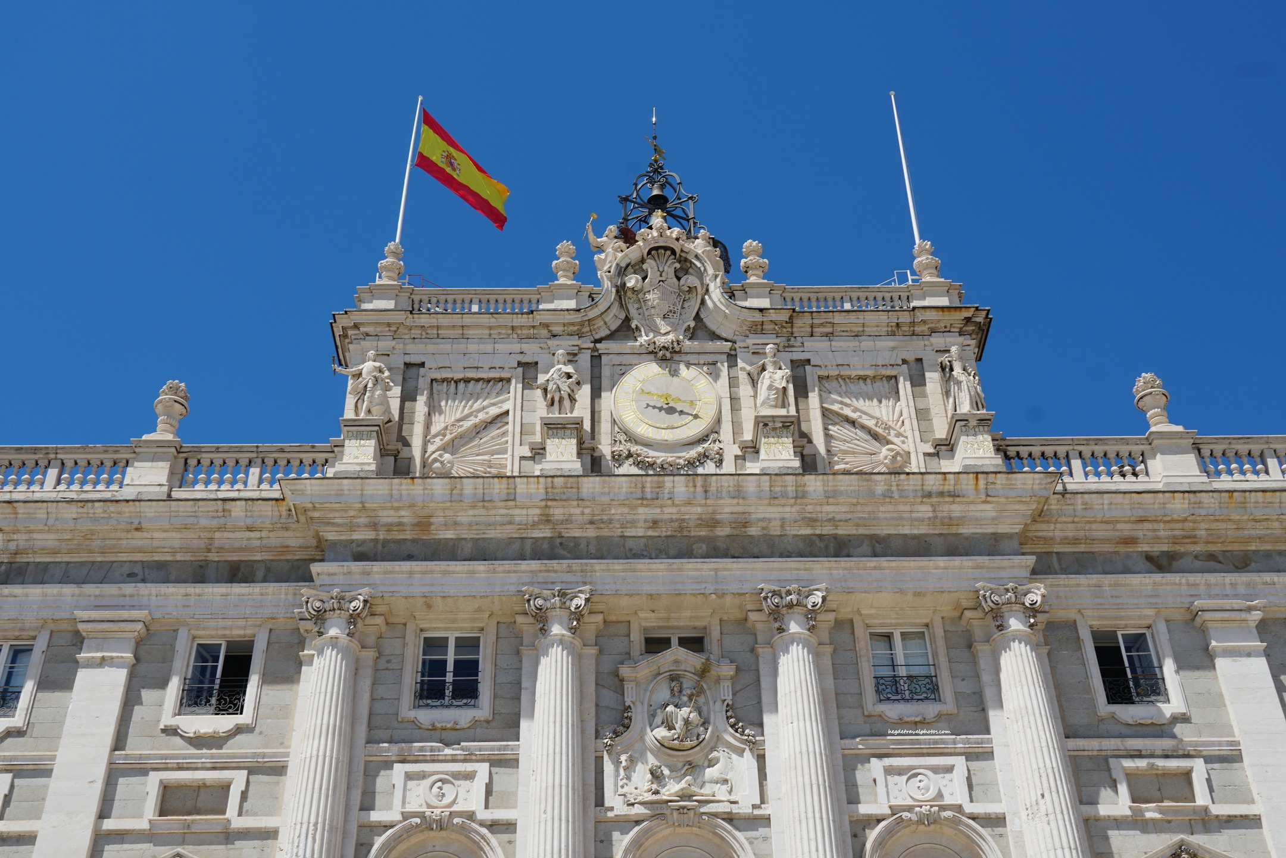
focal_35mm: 44
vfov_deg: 30.8
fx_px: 1554
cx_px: 643
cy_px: 429
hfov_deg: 45.0
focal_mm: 29
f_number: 11
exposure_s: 1/160
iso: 100
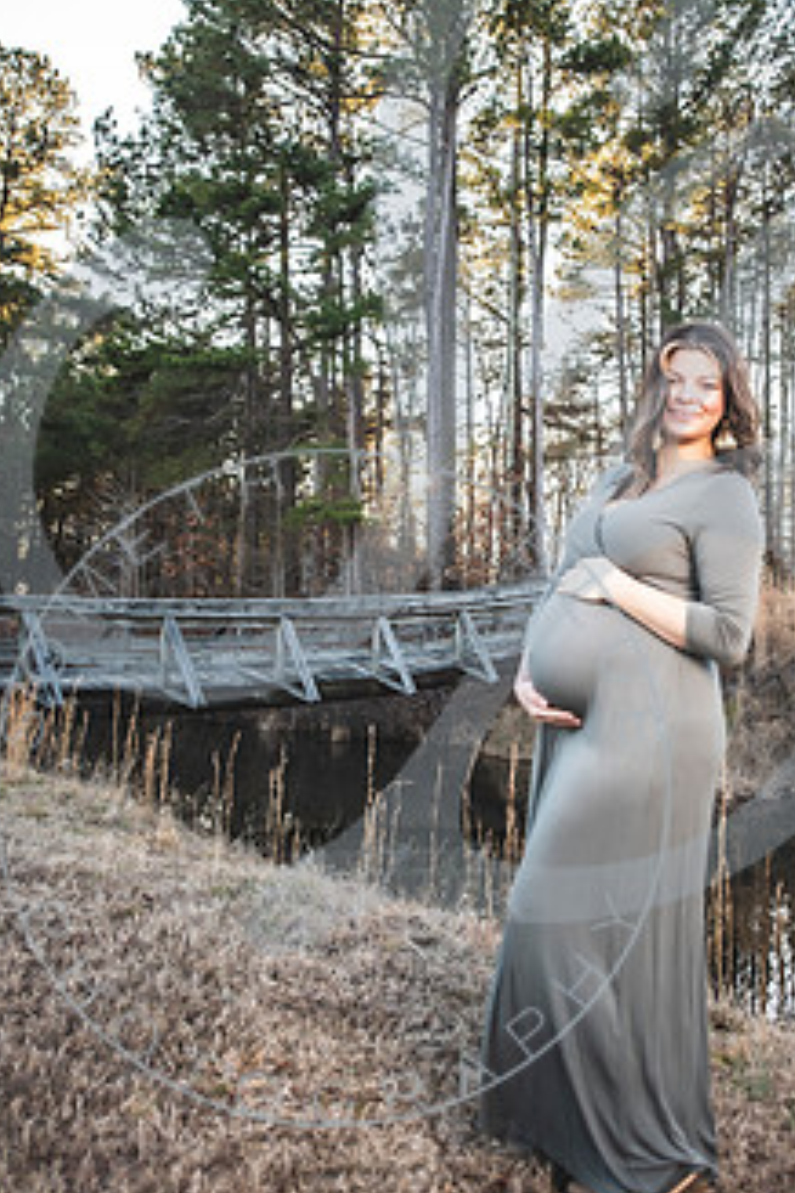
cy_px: 511
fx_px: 1093
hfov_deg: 39.7
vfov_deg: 57.0
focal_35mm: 33
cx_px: 496
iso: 200
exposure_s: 1/200
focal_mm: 24
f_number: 2.8
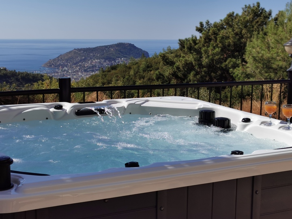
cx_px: 146
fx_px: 456
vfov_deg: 27.0
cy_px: 110
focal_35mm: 54
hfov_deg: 35.5
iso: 50
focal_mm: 5.56
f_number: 1.6
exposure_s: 1/7299
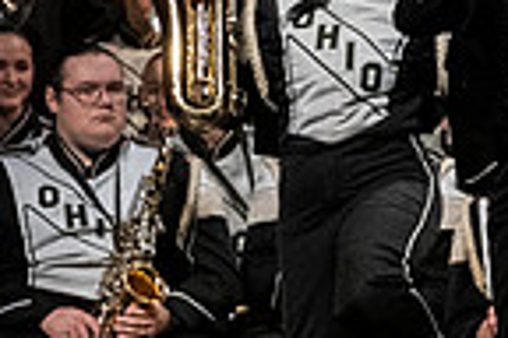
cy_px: 211
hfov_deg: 2.4
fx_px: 11965
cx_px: 1012
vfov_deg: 1.6
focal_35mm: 848
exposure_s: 1/500
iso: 4000
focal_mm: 140
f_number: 4
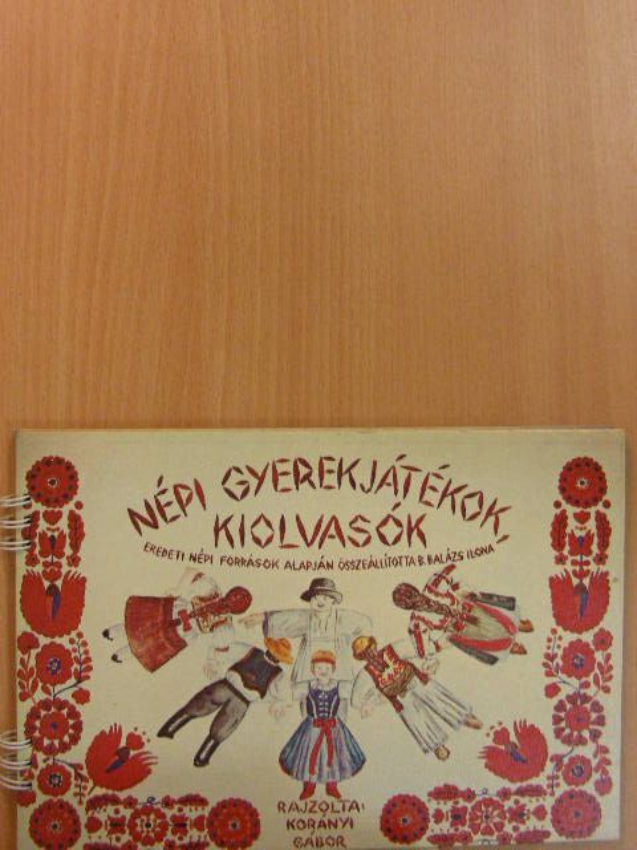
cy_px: 425
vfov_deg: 39.7
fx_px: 1178
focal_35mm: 48
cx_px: 318
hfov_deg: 30.3
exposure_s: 1/30
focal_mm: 8
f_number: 3.5
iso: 190
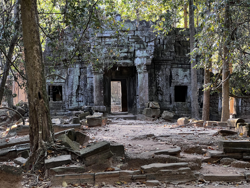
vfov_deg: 19.1
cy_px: 94
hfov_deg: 25.3
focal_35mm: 77
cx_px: 125
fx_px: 556
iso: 250
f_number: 2.8
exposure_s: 1/97
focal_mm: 9
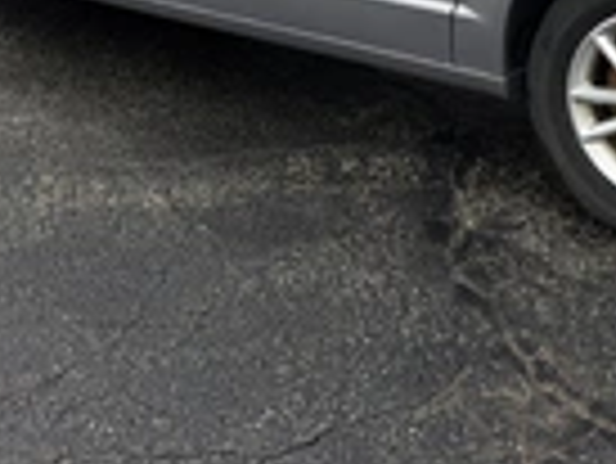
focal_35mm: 70
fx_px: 1247
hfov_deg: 27.1
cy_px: -140
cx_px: 504
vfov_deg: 19.4
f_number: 1.78
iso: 80
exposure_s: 1/992
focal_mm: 6.76
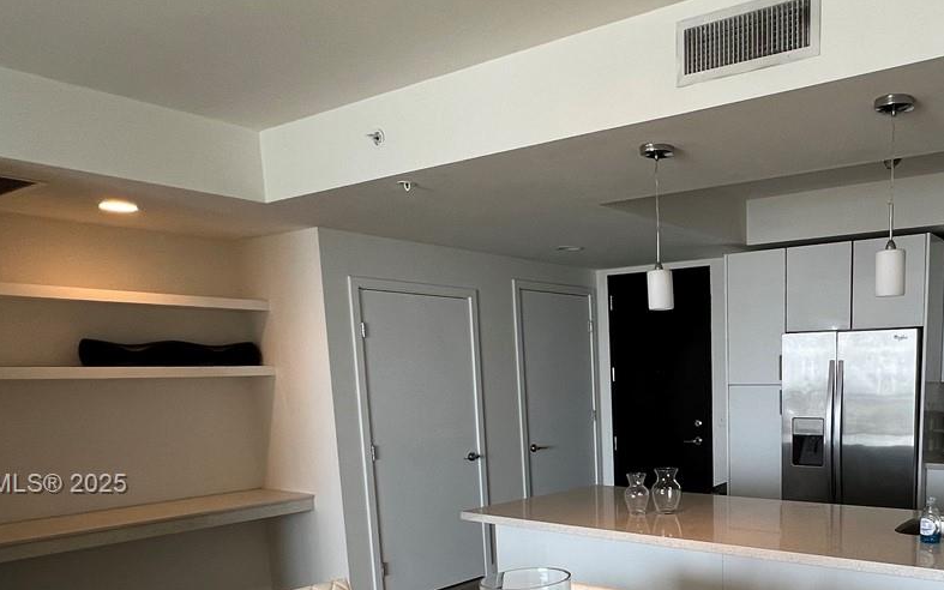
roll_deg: +0.7
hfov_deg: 62.8
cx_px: 703
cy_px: 486
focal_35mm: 28
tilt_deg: -8.8
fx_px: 720
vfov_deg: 42.2
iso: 160
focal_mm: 1.57
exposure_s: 1/120
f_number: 1.8
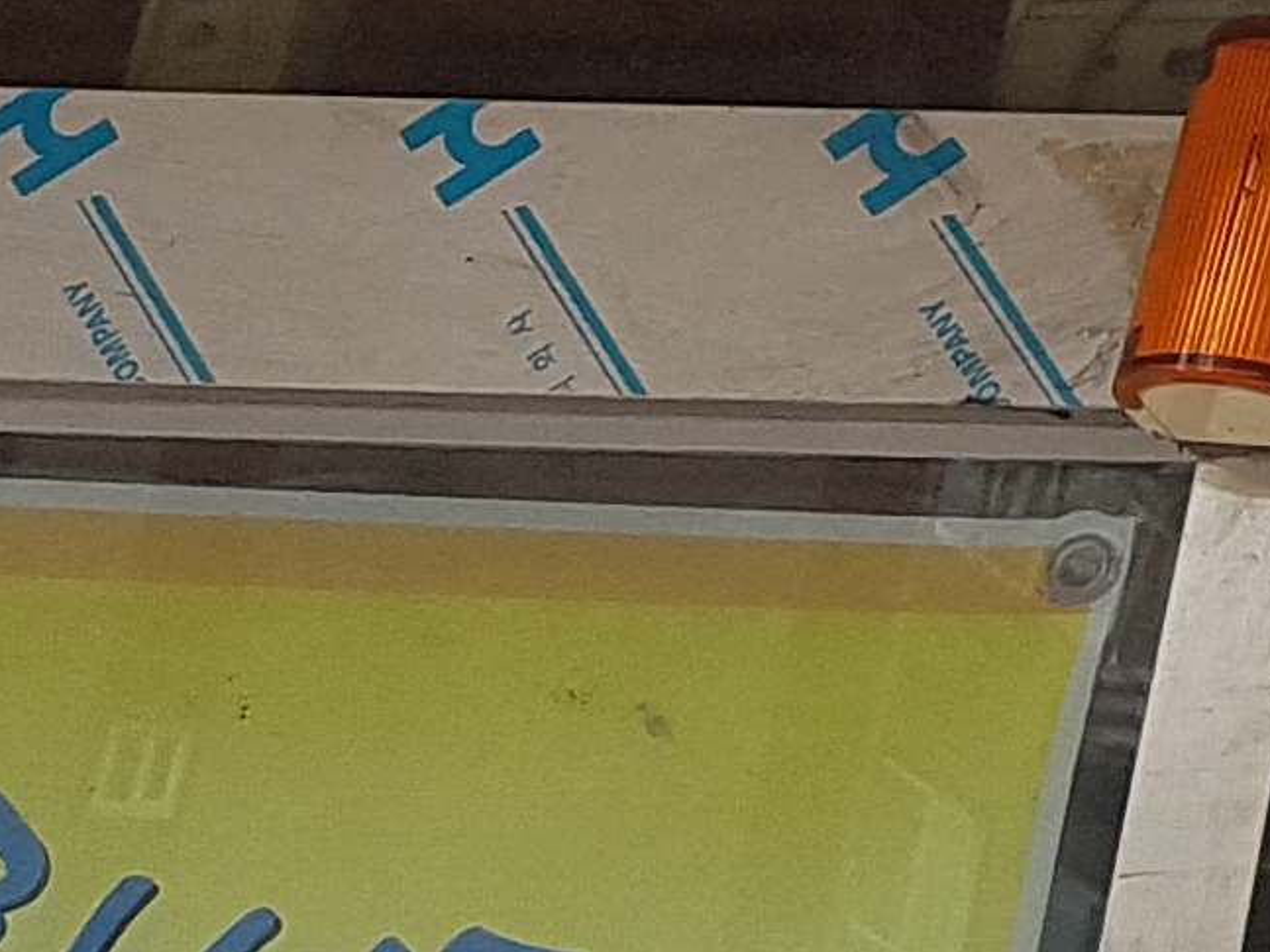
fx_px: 5942
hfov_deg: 10.2
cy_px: -1040
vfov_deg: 8.6
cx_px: 3294
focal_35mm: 162
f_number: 1.7
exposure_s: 1/526
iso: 50
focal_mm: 4.2
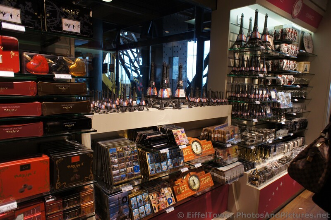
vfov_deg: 53.1
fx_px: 220
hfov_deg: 73.8
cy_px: 110
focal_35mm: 24
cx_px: 166
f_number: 4
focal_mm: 16
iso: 400
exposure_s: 1/250
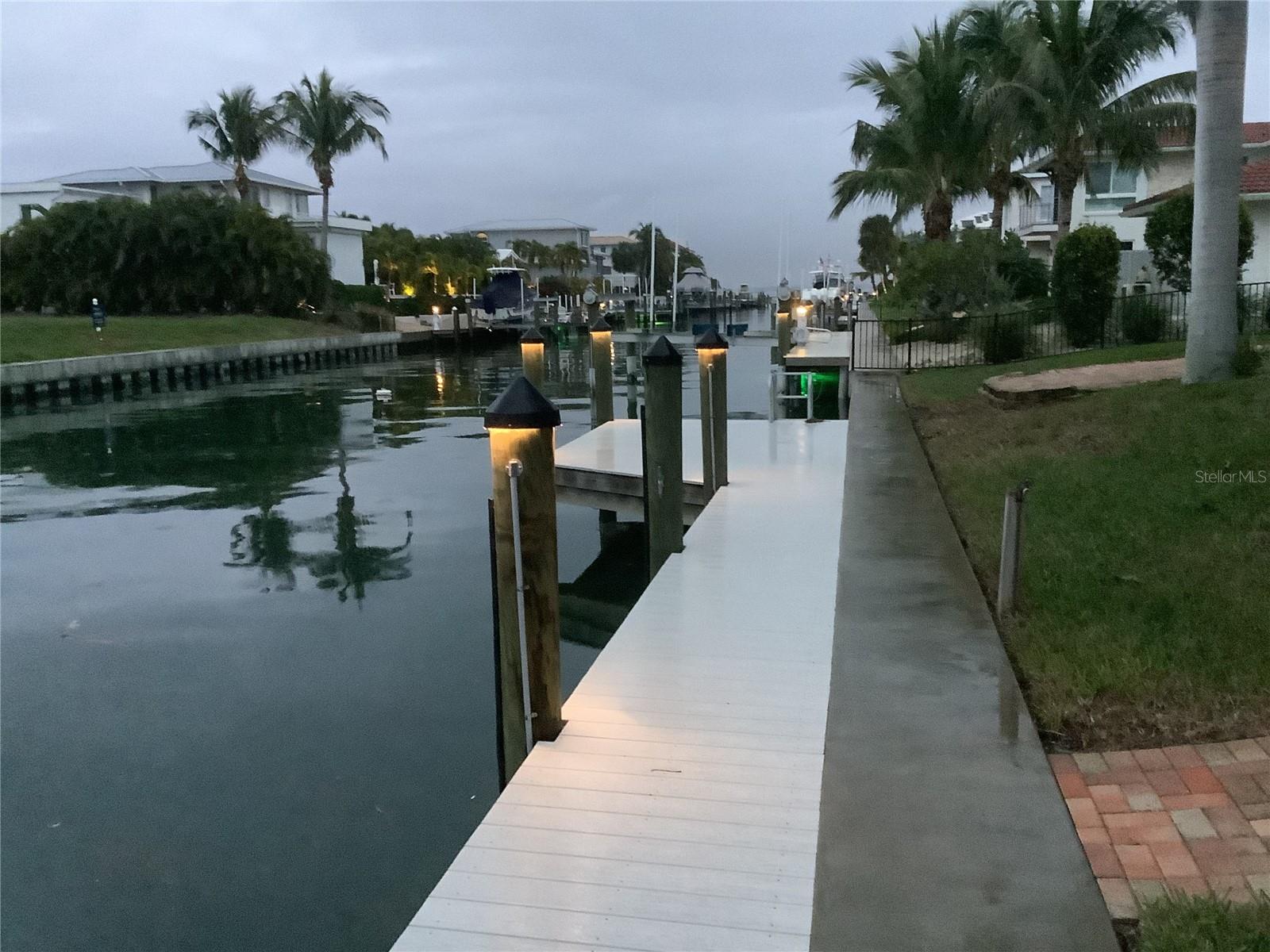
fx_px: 1137
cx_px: 635
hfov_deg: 58.4
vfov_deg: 45.4
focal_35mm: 31
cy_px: 476
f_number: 2.4
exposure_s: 1/20
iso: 640
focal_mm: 3.3
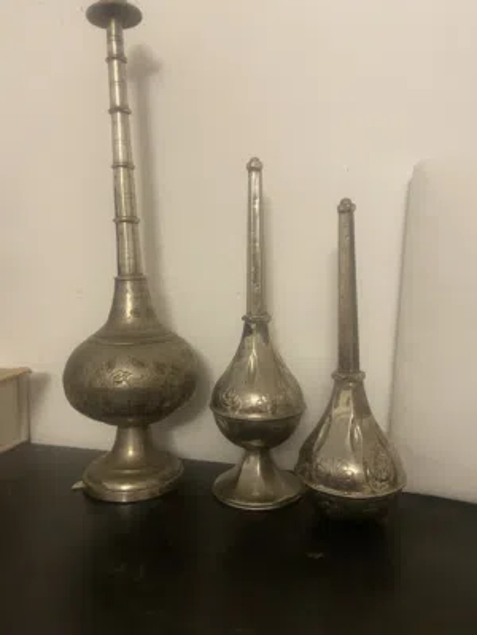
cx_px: 238
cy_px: 318
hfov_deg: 53.1
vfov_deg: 67.3
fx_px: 478
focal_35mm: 26
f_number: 1.8
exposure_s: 1/33
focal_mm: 4.25
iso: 400
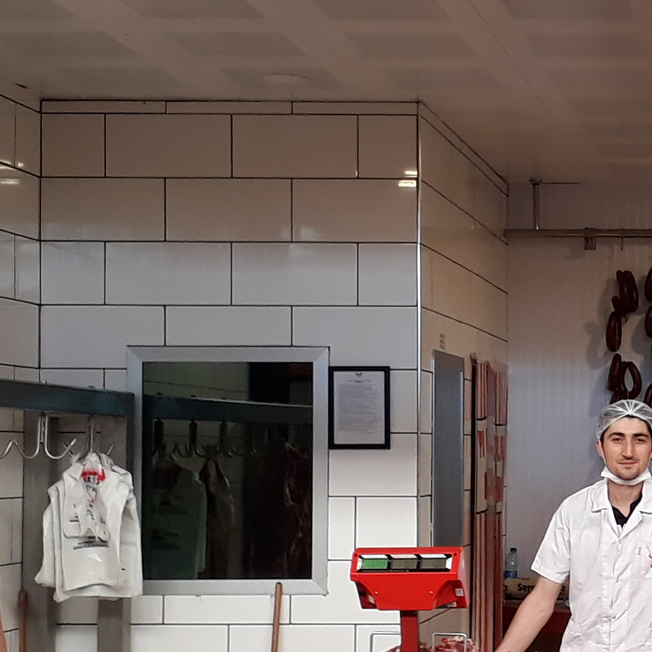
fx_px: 2003
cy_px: 435
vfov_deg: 18.4
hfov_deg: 17.9
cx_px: 707
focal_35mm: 94
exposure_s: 1/33
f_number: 1.9
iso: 64
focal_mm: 3.6
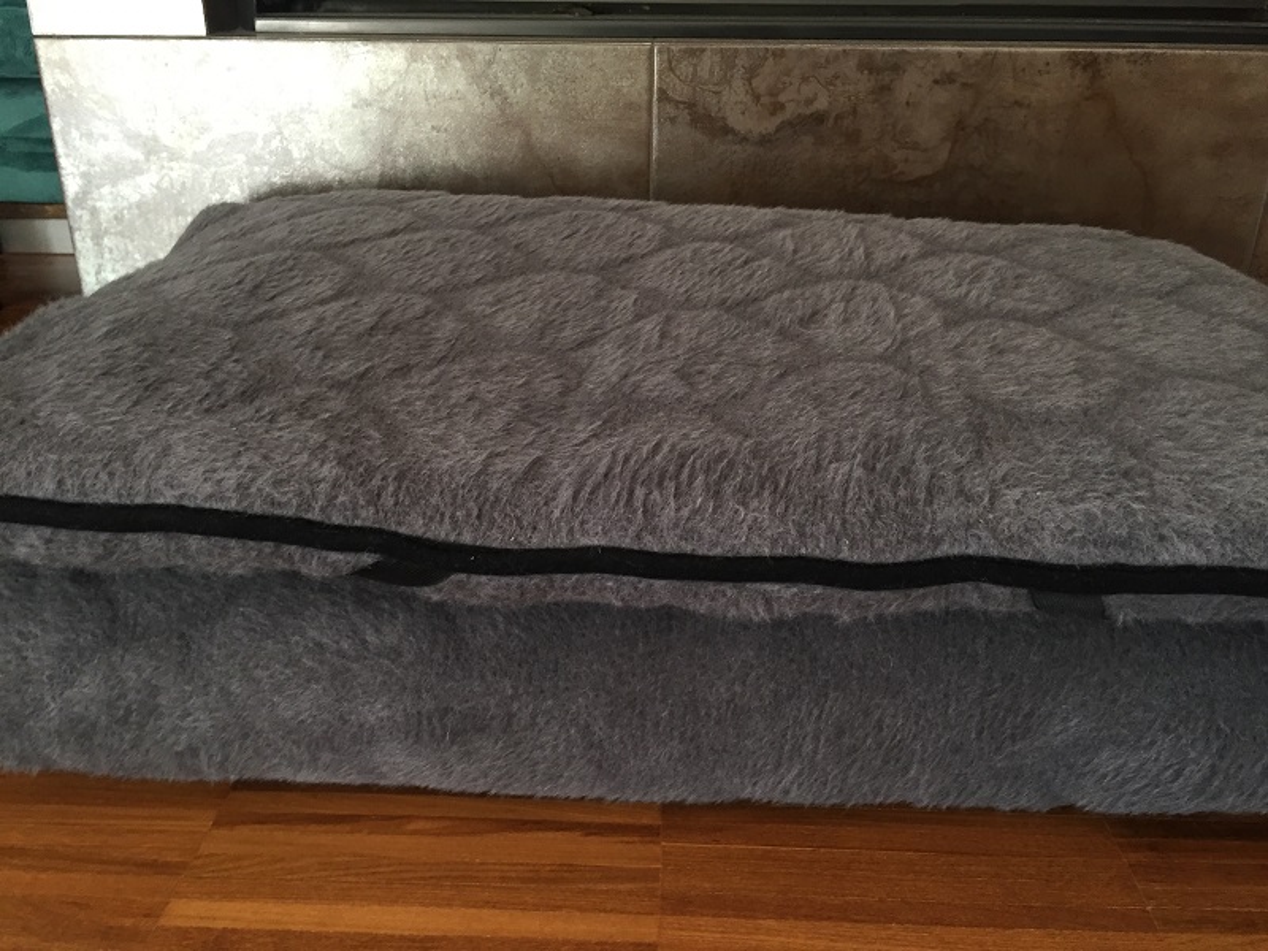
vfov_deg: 48.2
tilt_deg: -23.5
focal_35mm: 29
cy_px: 476
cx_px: 634
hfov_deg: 61.7
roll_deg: -2.3
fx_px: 1062
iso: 125
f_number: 2.2
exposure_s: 1/33
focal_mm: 4.15
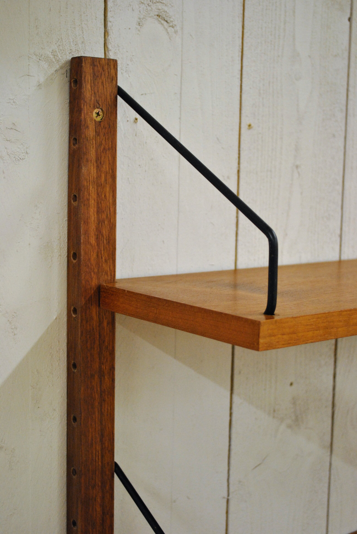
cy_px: 267
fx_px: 801
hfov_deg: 25.1
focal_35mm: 54
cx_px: 178
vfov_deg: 36.8
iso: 640
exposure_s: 1/30
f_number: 5
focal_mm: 36
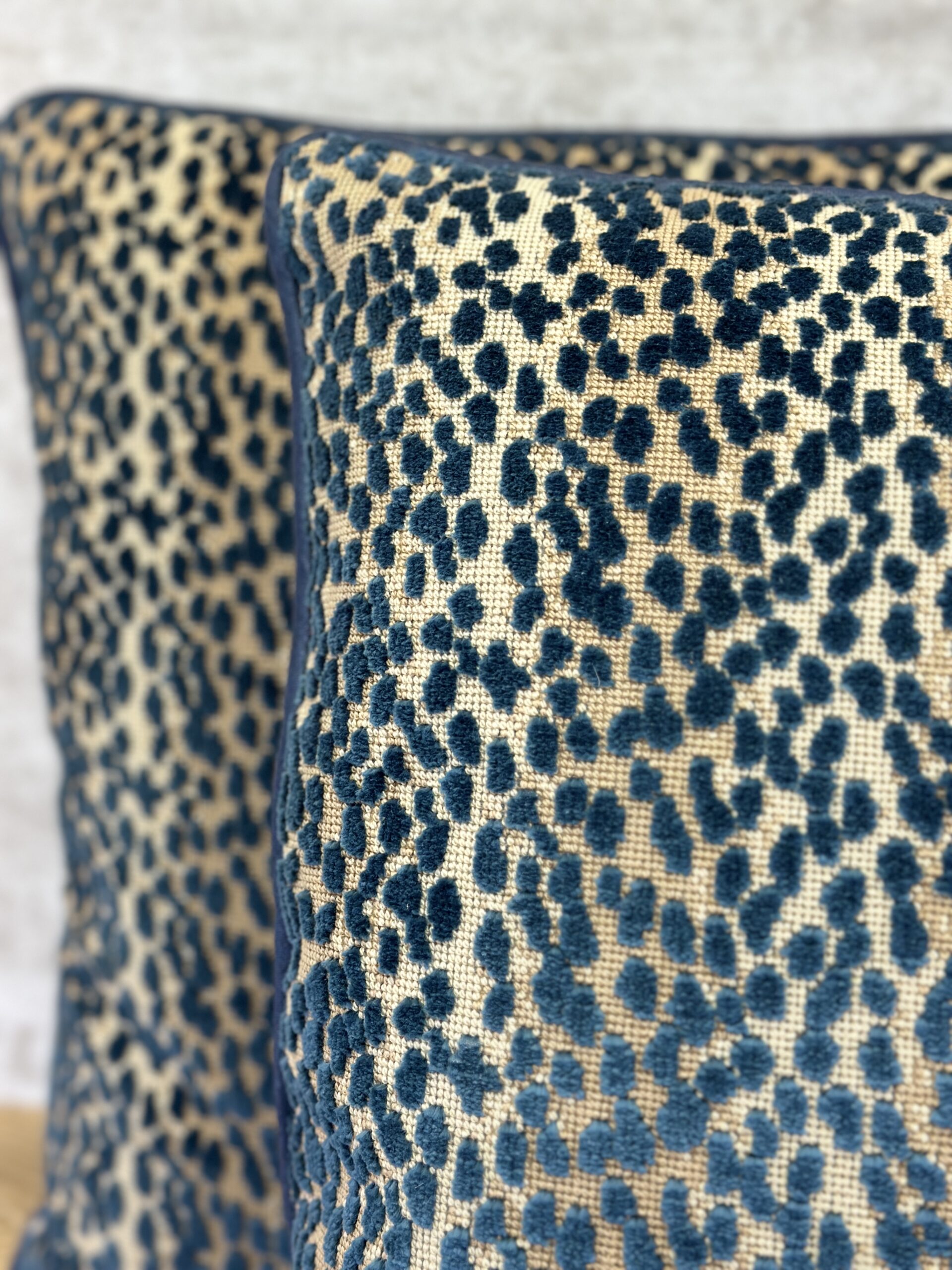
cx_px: 476
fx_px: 1760
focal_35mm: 48
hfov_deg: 30.3
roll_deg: -1.1
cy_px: 635
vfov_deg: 39.7
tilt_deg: -20.1
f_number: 1.78
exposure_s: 1/120
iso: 125
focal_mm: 6.86
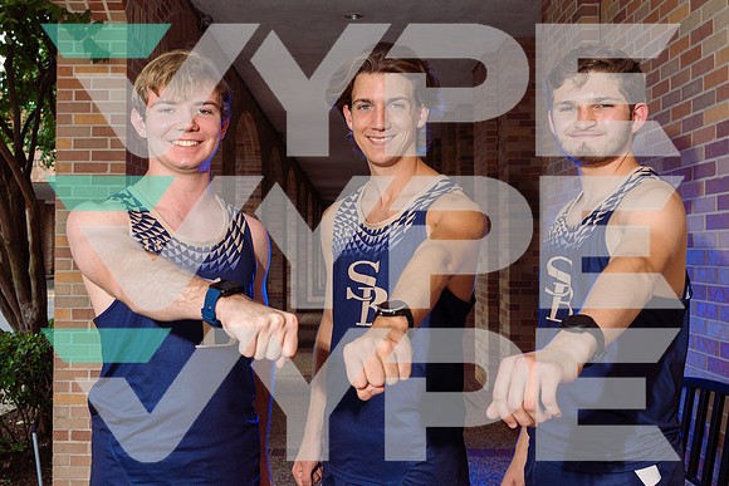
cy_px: 231
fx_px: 769
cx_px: 339
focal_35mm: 38
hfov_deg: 50.7
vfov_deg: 35.1
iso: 250
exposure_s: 1/250
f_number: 7.1
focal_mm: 35
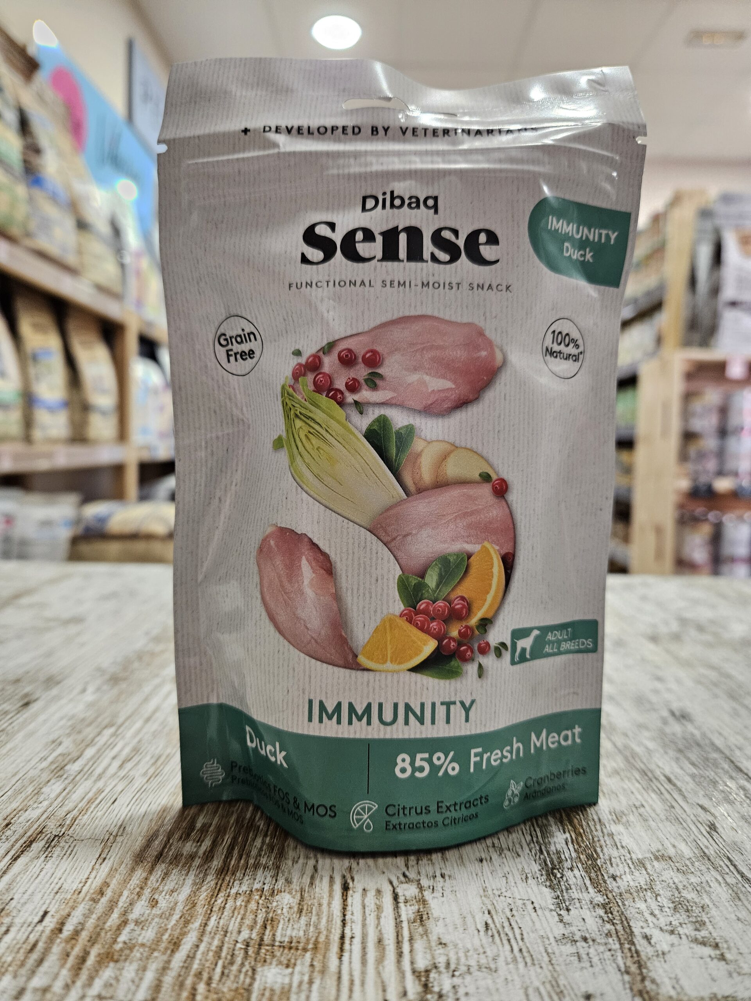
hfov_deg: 58.9
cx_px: 376
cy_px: 500
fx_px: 665
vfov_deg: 73.9
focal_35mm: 23
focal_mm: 5.4
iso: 500
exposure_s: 1/100
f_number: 1.8
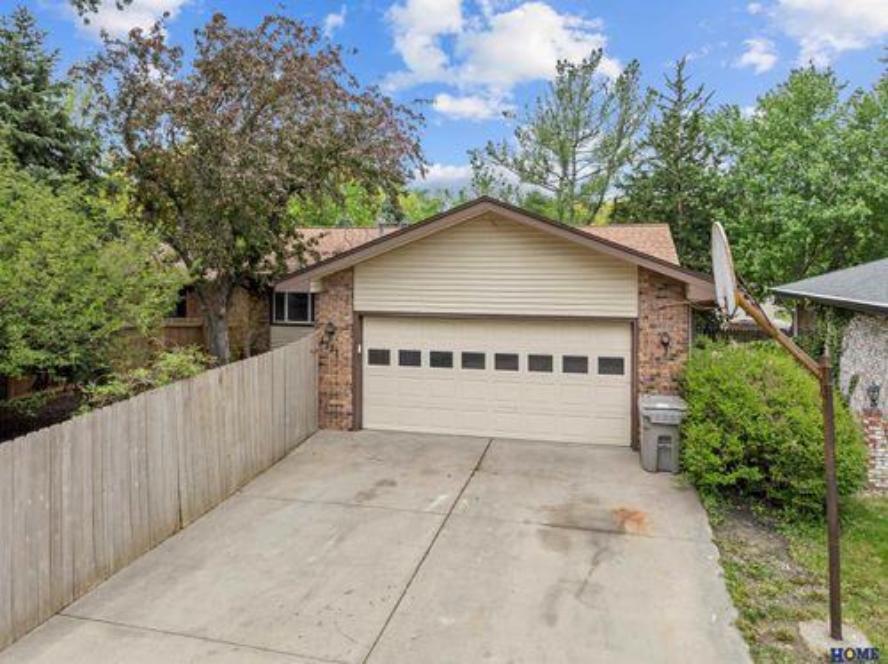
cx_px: 444
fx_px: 615
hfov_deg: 71.6
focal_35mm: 24
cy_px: 332
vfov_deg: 56.7
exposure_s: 1/800
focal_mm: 12.29
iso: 140
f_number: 2.8
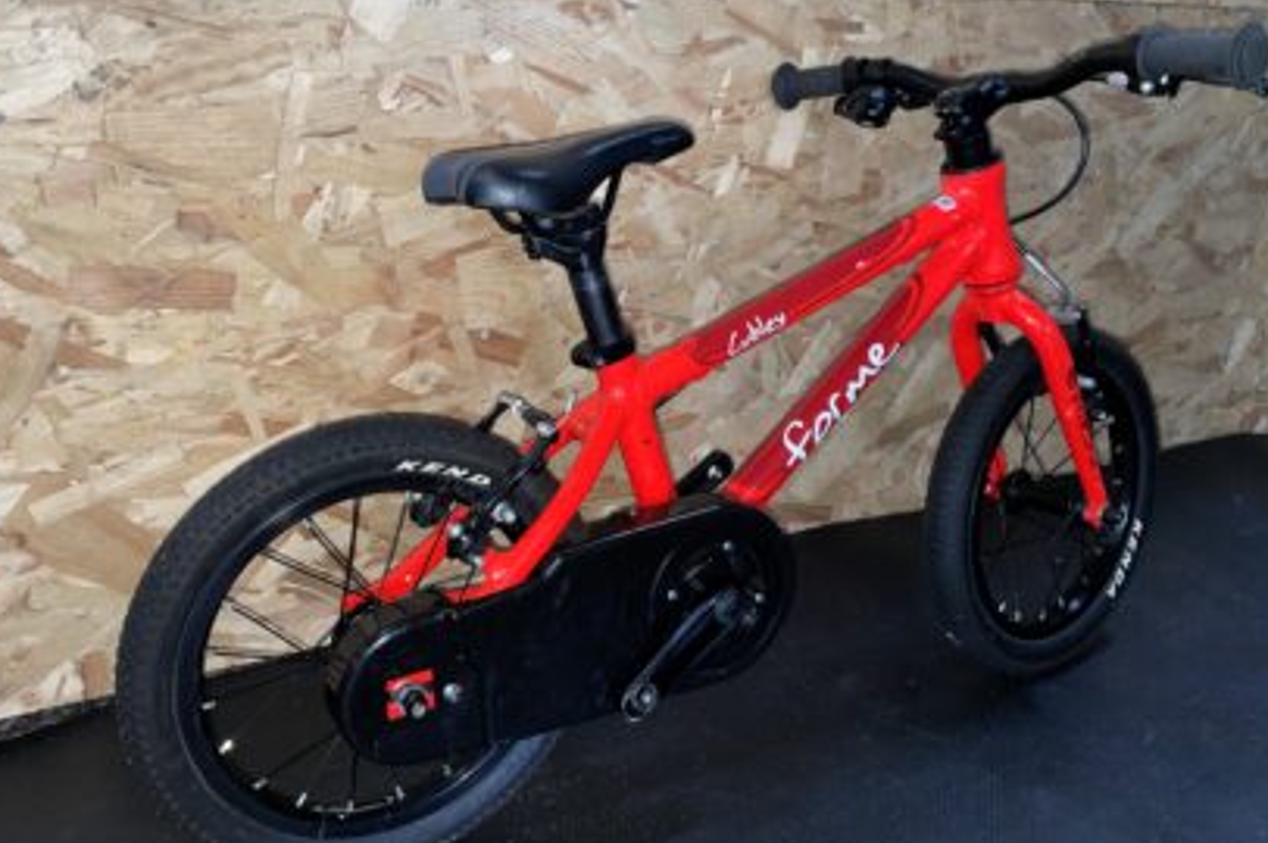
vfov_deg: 41.0
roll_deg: -3.0
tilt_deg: -21.1
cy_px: 403
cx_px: 606
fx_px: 1126
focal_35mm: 32
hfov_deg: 58.7
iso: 50
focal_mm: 4.2
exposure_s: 1/17
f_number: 1.6
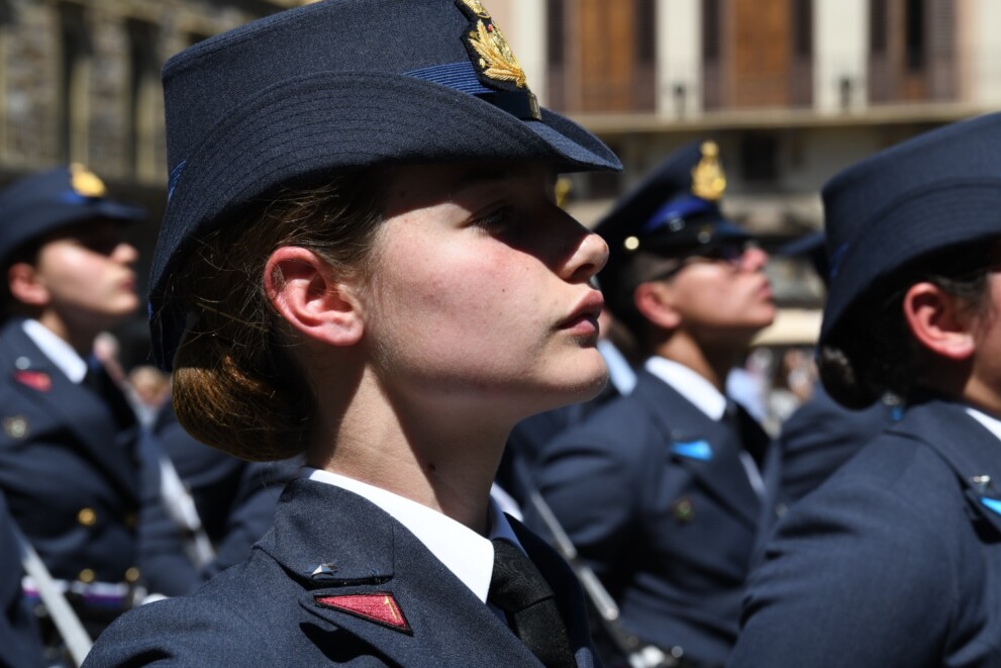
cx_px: 509
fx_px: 3448
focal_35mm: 124
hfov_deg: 16.5
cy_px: 325
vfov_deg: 11.1
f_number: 11
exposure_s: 1/400
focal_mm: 120
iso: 320
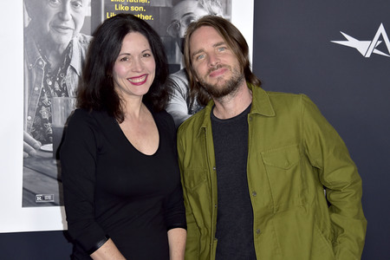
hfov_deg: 22.6
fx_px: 975
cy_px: 130
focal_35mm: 90
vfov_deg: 15.2
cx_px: 195
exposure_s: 1/200
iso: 500
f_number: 6.3
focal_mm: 90
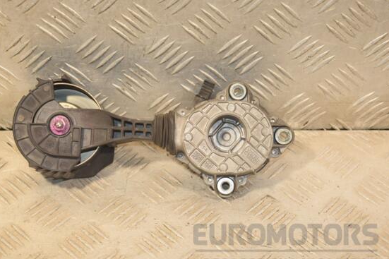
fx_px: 918
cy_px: 140
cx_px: 180
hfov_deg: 23.9
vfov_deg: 16.1
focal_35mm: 85
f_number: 6.3
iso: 800
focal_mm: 52
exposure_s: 1/200
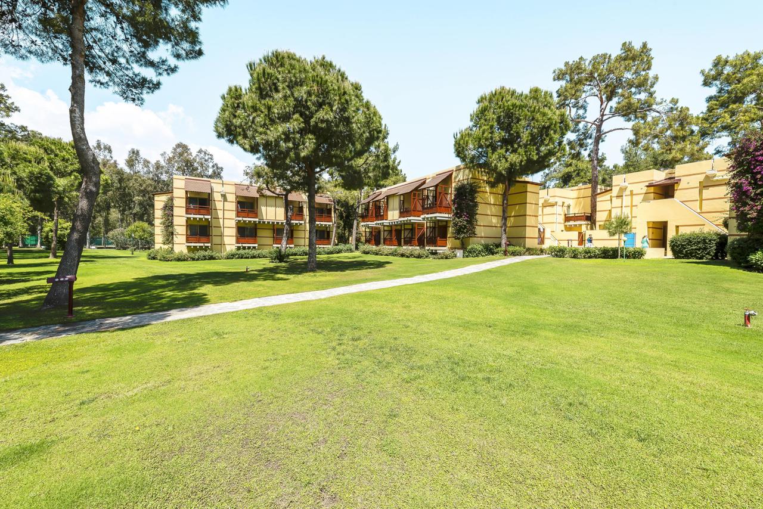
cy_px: 254
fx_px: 297
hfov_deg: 104.2
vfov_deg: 81.2
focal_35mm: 14
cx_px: 382
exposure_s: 1/125
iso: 100
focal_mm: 14
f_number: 11
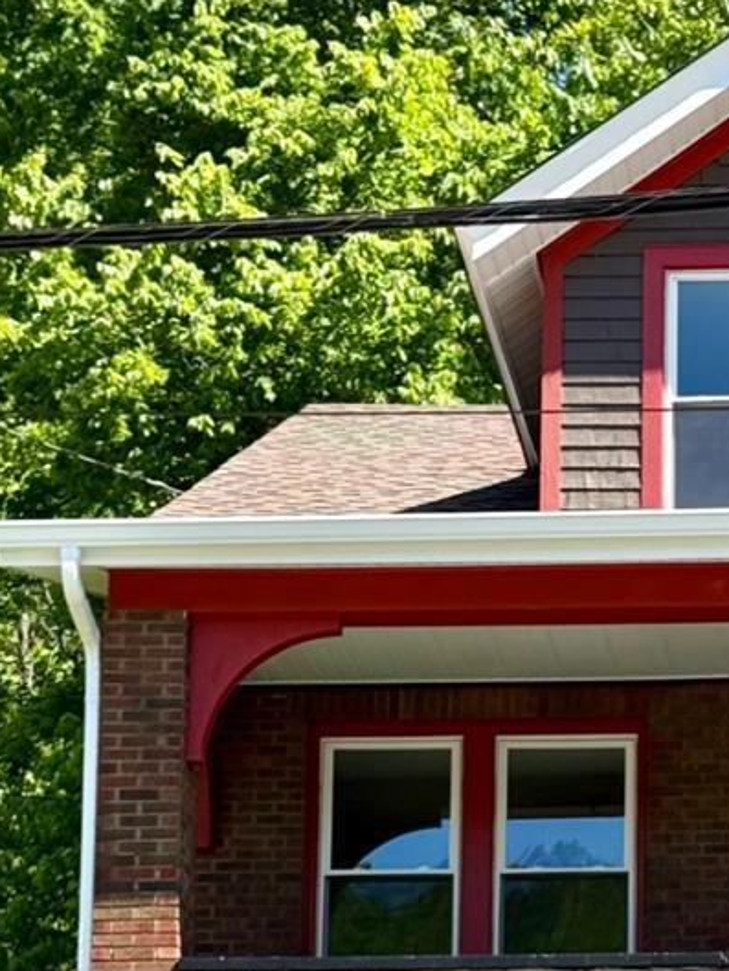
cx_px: 879
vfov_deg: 14.2
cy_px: 1017
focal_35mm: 136
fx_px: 3817
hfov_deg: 10.7
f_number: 1.78
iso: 64
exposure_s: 1/1931
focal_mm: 6.76
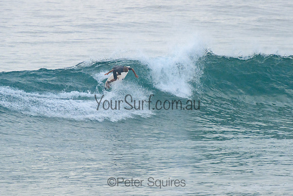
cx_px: 176
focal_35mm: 522
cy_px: 87
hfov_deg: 3.9
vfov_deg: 2.6
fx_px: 4249
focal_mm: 380
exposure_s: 1/1250
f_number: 5.6
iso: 500
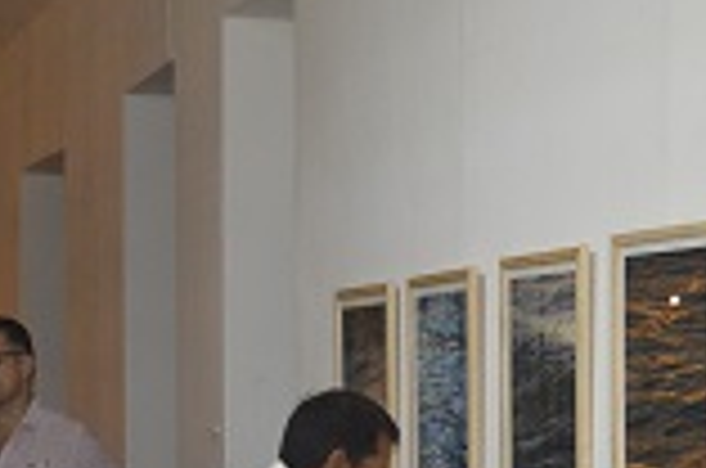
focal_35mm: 103
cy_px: 630
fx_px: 2016
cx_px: 441
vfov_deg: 12.8
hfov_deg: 19.8
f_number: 3.5
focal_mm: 18
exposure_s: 1/60
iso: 1250
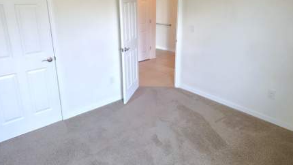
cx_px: 145
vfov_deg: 41.3
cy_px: 64
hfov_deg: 67.9
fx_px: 218
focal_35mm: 28
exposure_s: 1/120
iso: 200
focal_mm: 6.3
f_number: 1.7
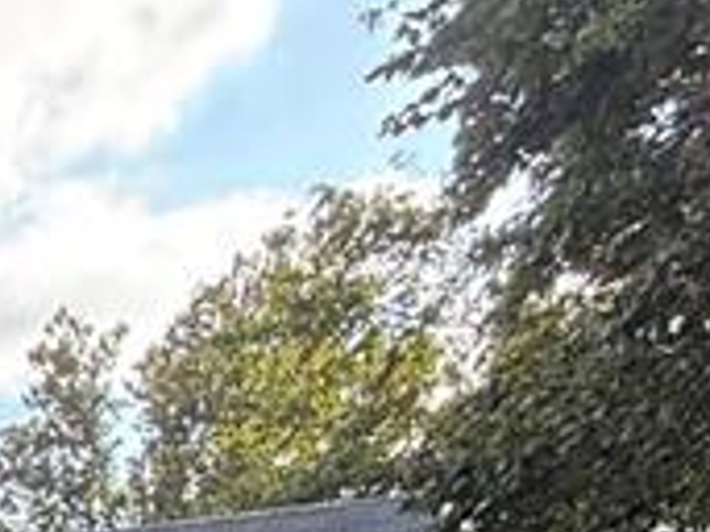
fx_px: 1722
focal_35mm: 84
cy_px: 1264
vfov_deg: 13.2
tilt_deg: -9.3
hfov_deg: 18.2
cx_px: -581
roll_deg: +0.6
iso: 64
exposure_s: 1/427
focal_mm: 2.22
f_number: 2.2
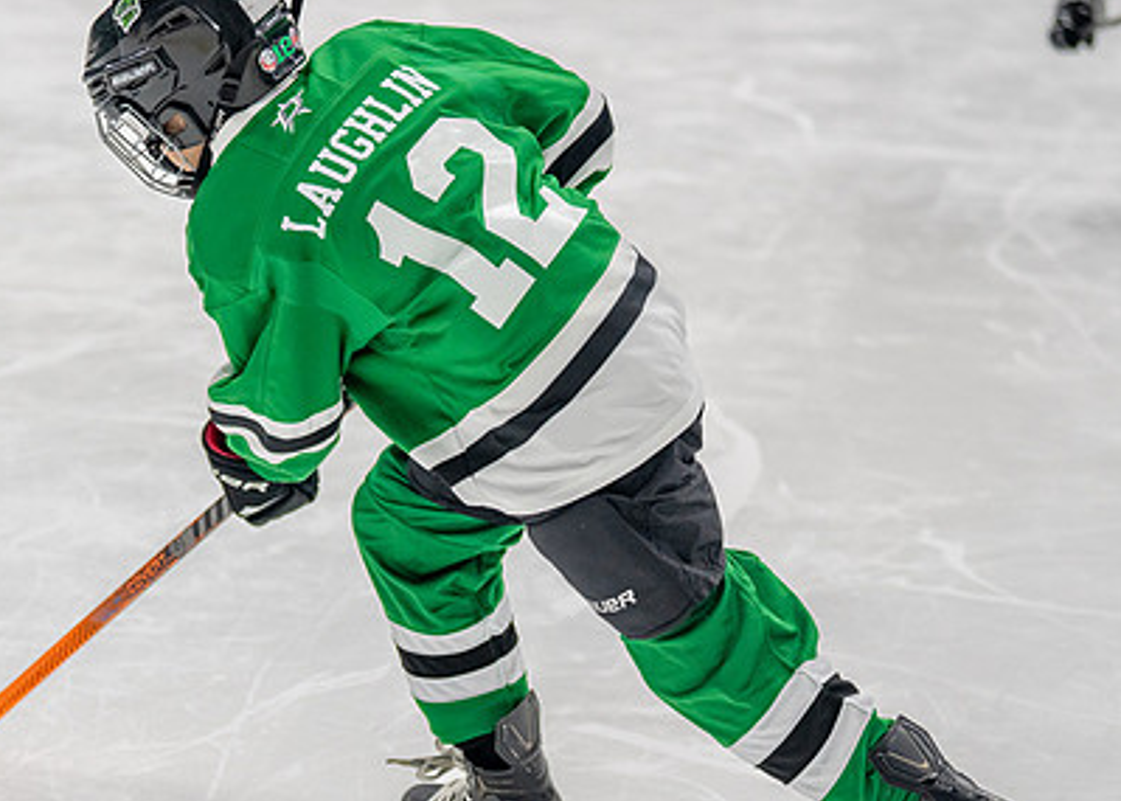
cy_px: 496
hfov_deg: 15.7
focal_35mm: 127
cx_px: 319
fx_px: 4043
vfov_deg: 11.3
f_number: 2.8
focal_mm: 70
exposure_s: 1/1000
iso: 800
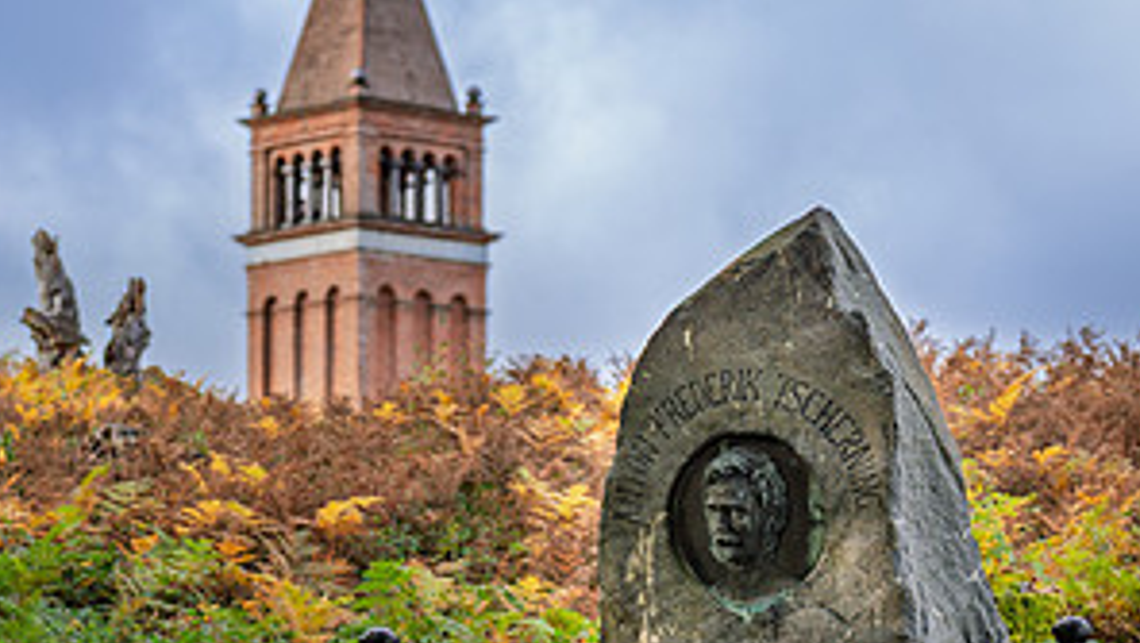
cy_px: 524
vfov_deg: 6.9
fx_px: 5294
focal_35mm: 175
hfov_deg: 12.3
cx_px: 565
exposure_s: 1/640
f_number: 2.8
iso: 200
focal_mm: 81
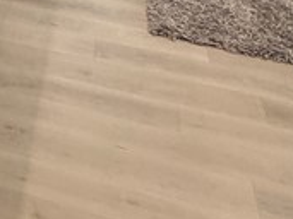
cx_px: -182
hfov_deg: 19.4
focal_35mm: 84
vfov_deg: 14.2
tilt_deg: -10.2
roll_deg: +1.1
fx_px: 711
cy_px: -238
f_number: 2.2
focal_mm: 2.22
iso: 320
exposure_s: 1/60
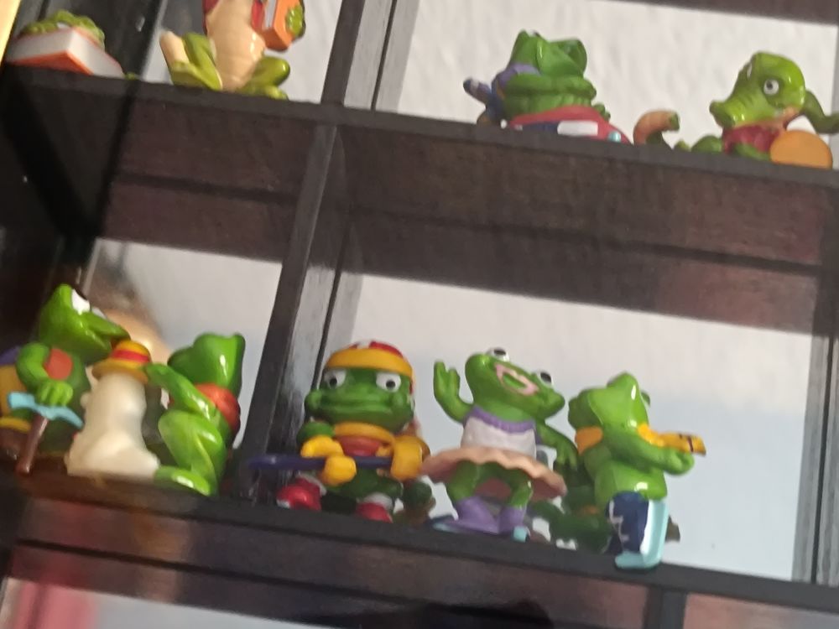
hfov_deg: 71.6
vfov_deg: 56.8
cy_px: 314
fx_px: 582
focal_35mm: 24
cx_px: 420
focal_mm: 5.59
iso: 1990
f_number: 1.88
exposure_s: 1/25
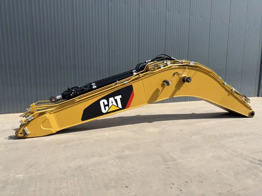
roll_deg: -0.6
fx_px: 182
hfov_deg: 71.6
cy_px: 98
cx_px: 131
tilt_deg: -7.5
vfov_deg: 56.8
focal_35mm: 24
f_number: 1.78
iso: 64
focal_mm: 6.76
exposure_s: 1/3497
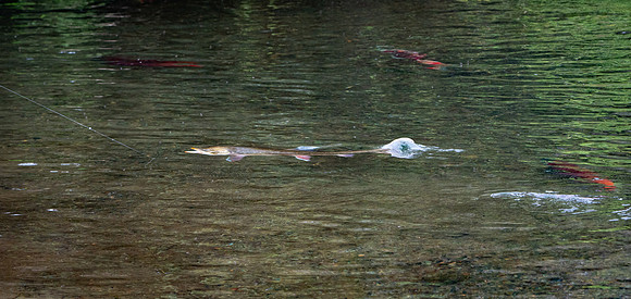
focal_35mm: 209
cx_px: 314
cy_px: 187
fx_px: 3376
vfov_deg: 5.1
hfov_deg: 10.7
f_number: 5.6
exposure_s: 1/320
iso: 400
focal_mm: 84
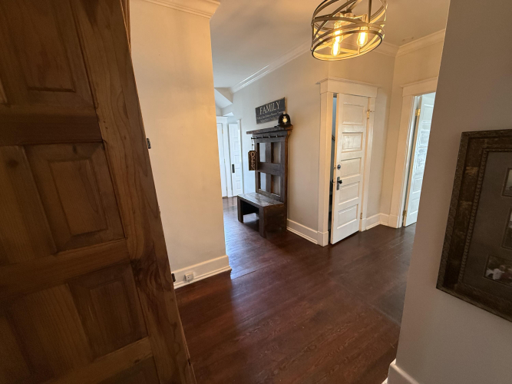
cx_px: 256
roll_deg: +2.0
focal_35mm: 14
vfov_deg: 85.7
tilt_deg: -11.9
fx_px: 207
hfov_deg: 102.1
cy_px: 192
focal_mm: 2.22
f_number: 2.2
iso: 320
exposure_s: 1/60
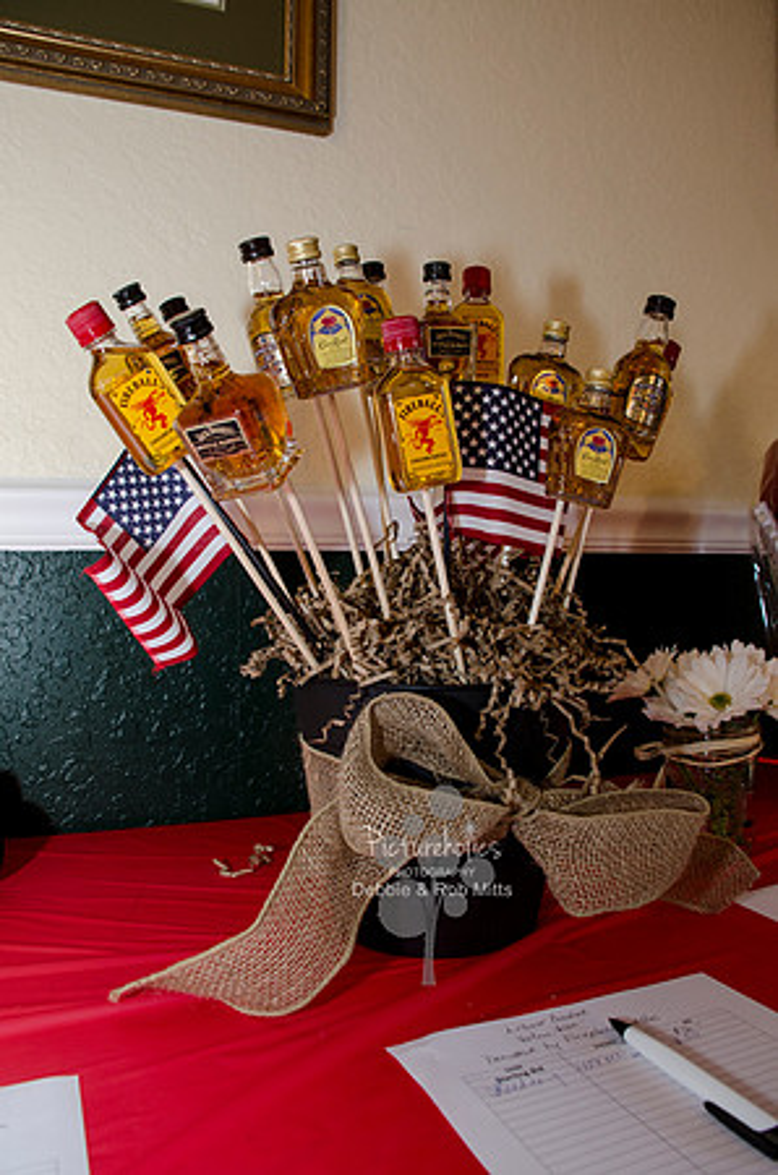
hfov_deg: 47.7
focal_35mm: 27
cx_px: 389
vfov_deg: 67.5
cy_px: 588
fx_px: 879
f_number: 5.6
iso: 400
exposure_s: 1/60
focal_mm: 18
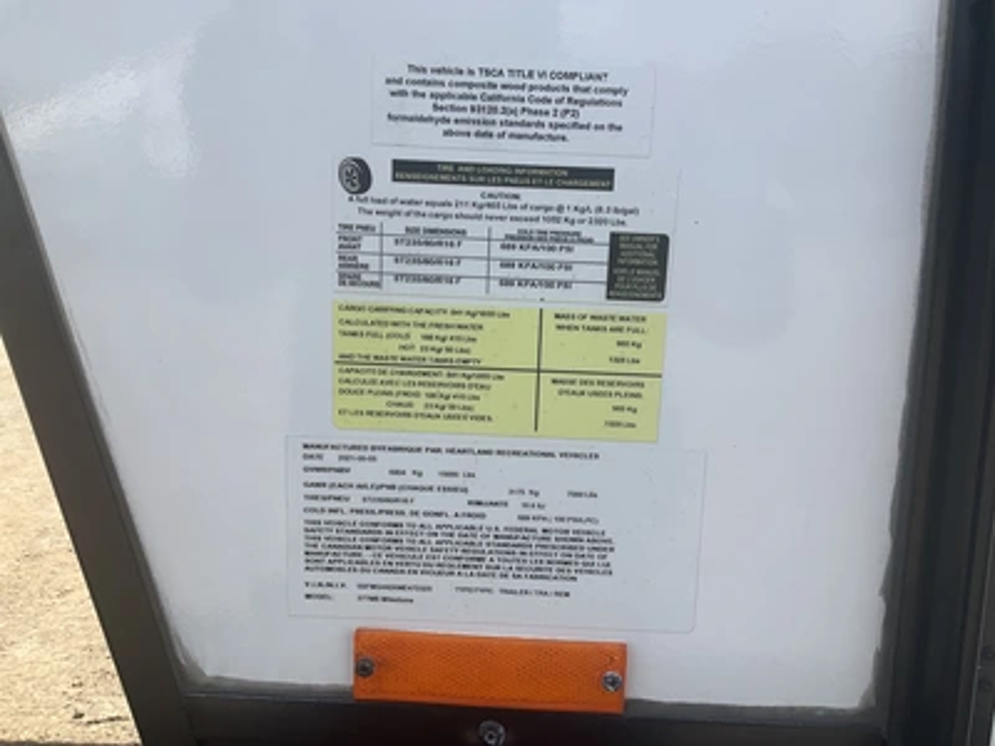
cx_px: 498
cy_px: 373
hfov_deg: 61.7
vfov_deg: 48.2
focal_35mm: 29
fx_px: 834
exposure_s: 1/1076
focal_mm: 3
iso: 25
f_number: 1.8
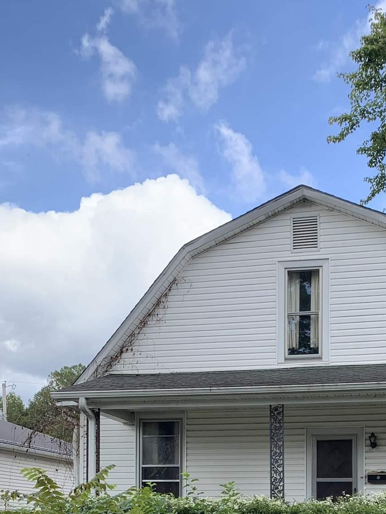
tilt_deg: +0.5
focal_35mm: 53
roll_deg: -1.0
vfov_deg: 32.9
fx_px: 788
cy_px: 523
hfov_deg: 26.9
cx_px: 315
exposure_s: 1/696
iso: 25
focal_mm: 4.25
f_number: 1.8
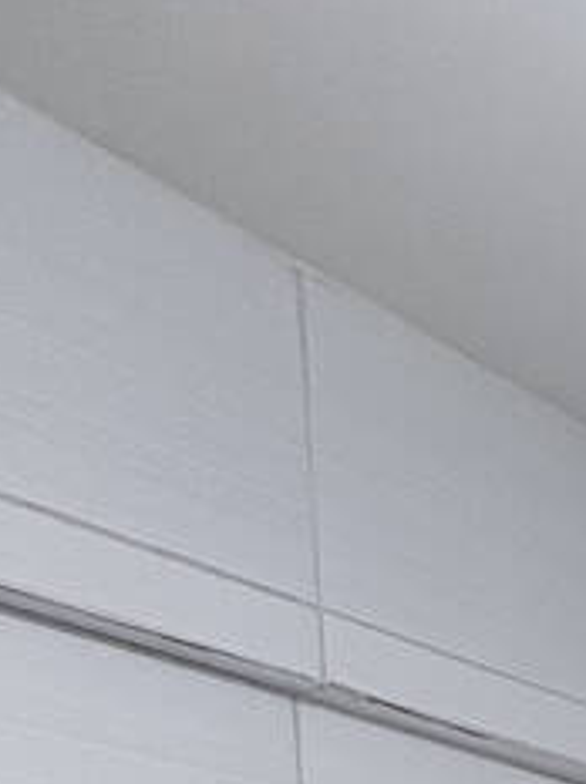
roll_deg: -2.4
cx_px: 1202
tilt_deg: -9.0
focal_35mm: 65
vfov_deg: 21.2
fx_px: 1471
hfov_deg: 16.5
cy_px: 1373
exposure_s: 1/60
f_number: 2.2
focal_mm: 2.22
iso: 250
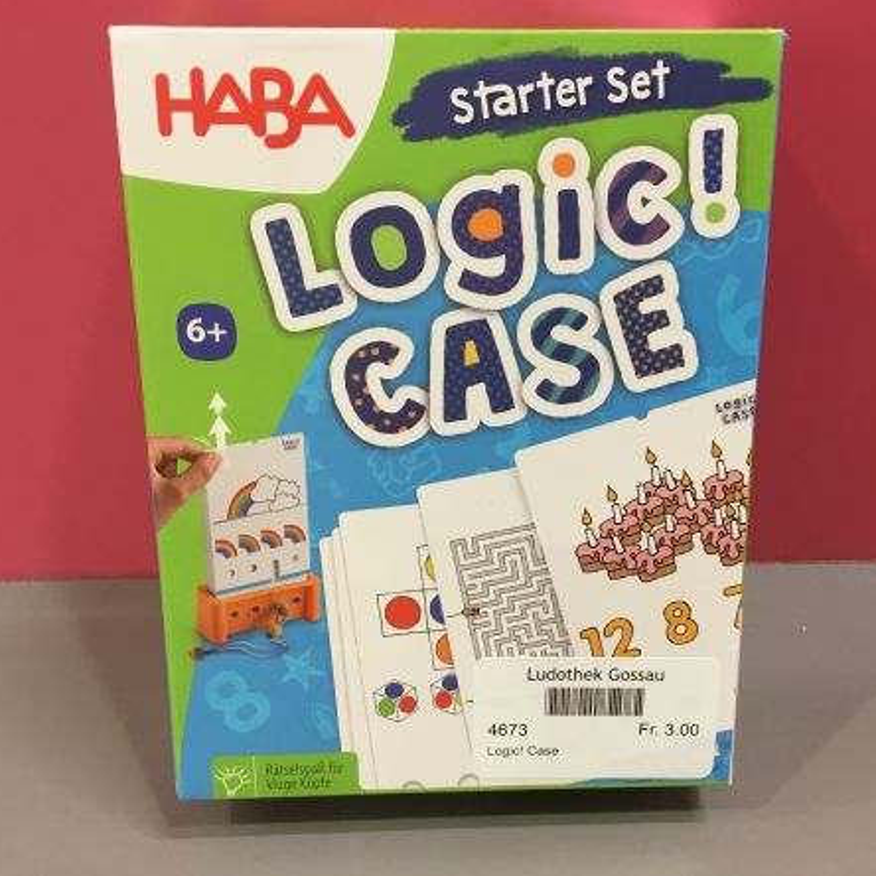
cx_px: 483
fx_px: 1059
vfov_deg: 44.9
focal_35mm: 37
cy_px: 434
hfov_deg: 44.9
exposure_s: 1/33
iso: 100
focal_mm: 3.3
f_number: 2.4
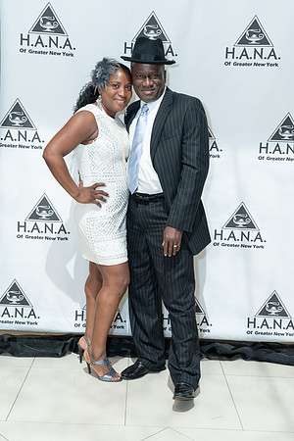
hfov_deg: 29.9
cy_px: 220
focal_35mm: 45
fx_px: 551
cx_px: 147
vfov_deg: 43.6
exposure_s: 1/250
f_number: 4
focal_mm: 45
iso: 800
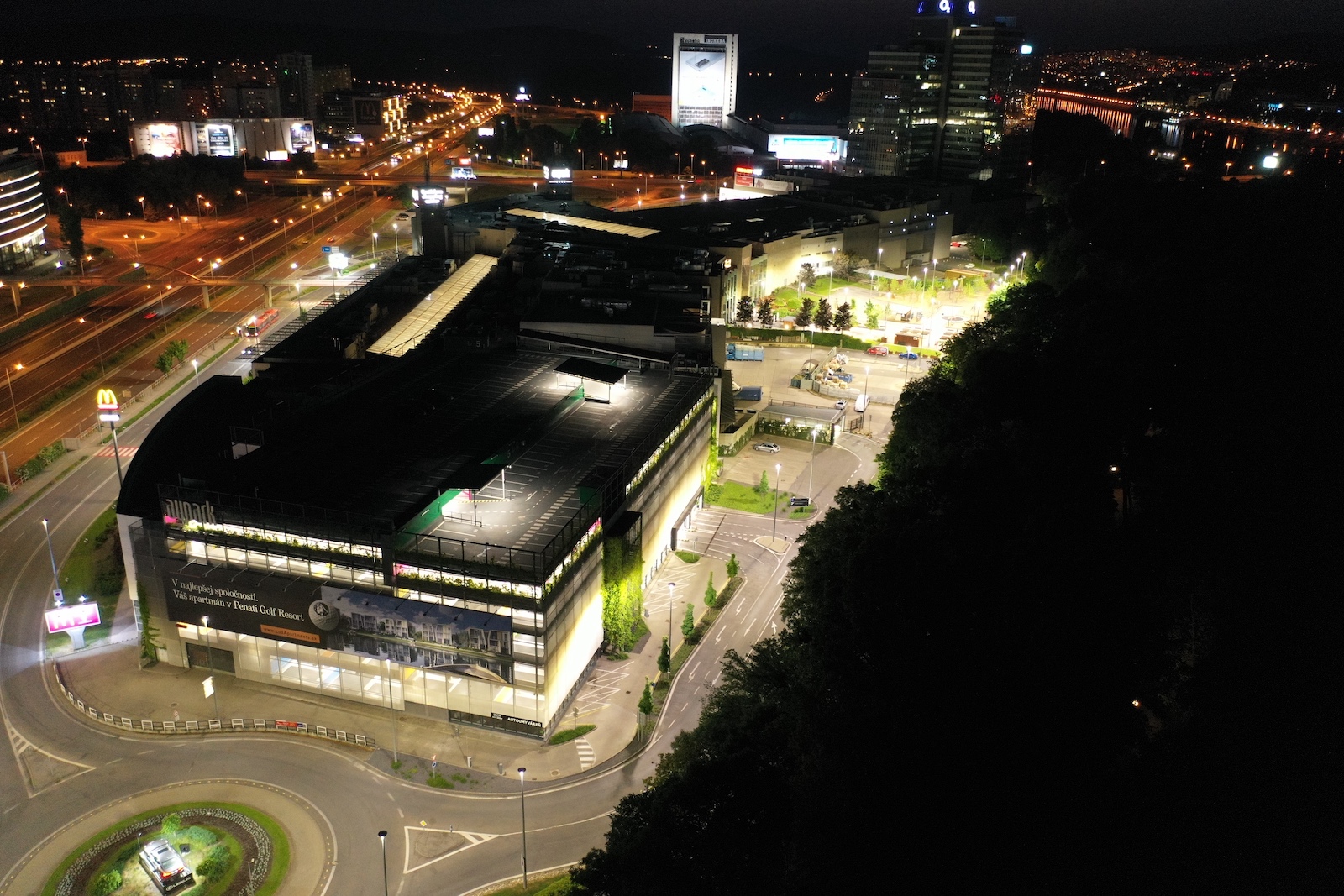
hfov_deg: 65.5
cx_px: 672
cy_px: 448
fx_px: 1045
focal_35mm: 28
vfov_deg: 46.4
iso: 1250
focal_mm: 10.26
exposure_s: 1/8
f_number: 2.8
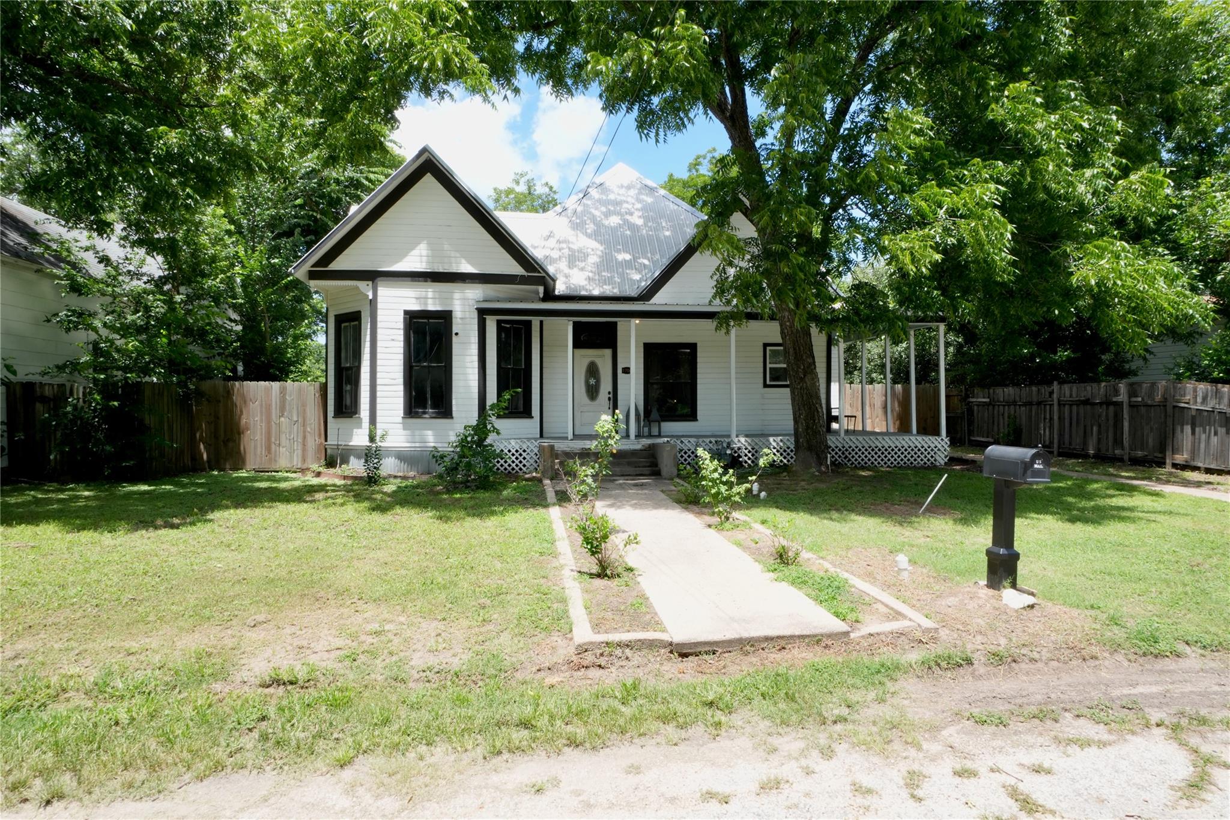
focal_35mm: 18
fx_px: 615
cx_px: 615
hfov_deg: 90.0
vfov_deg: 67.4
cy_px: 410
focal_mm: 12
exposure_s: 1/50
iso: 400
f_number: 22
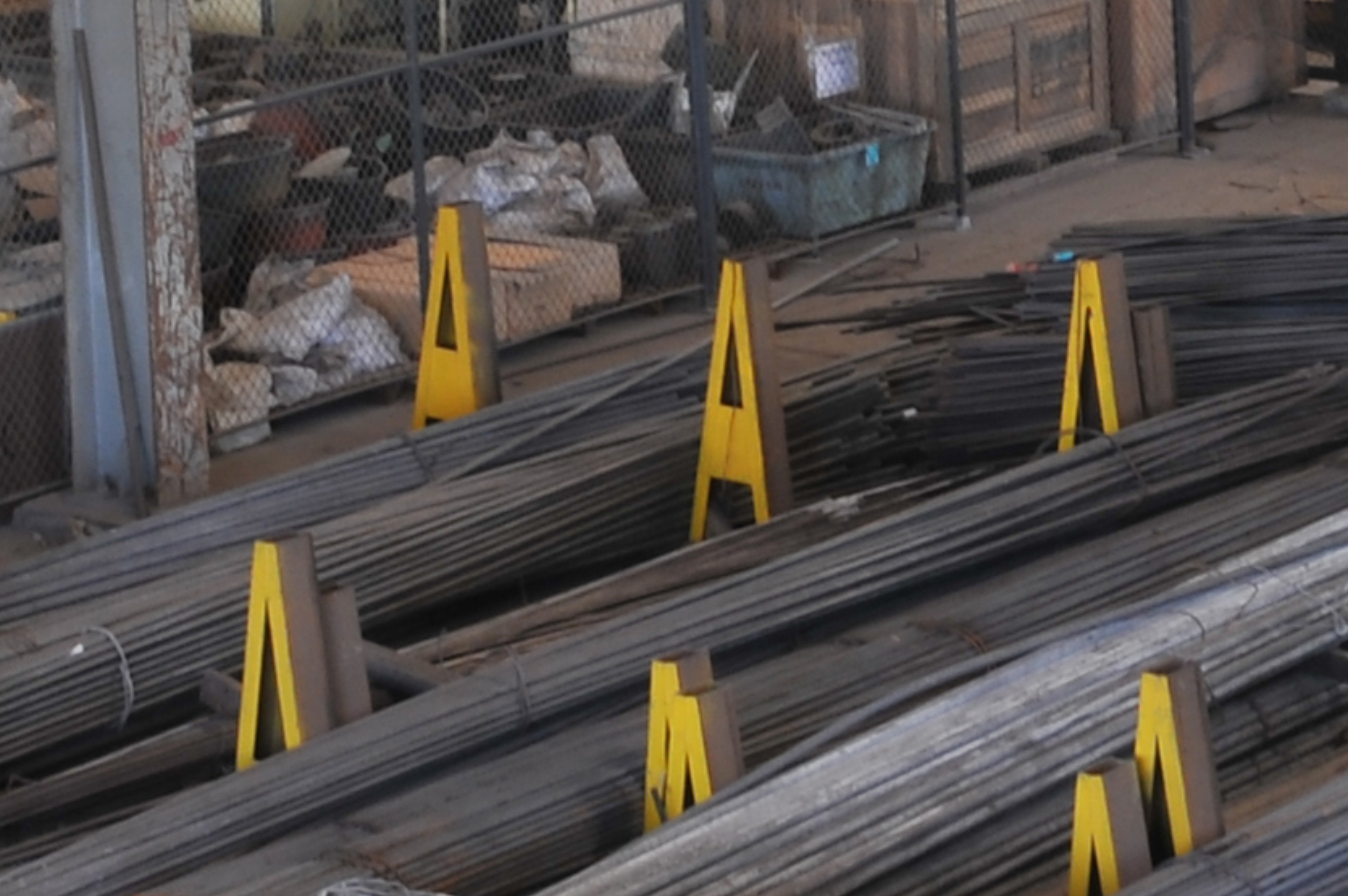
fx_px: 5761
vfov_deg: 8.7
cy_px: -433
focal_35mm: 154
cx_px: 1351
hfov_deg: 13.2
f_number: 14
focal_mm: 20
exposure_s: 1/2
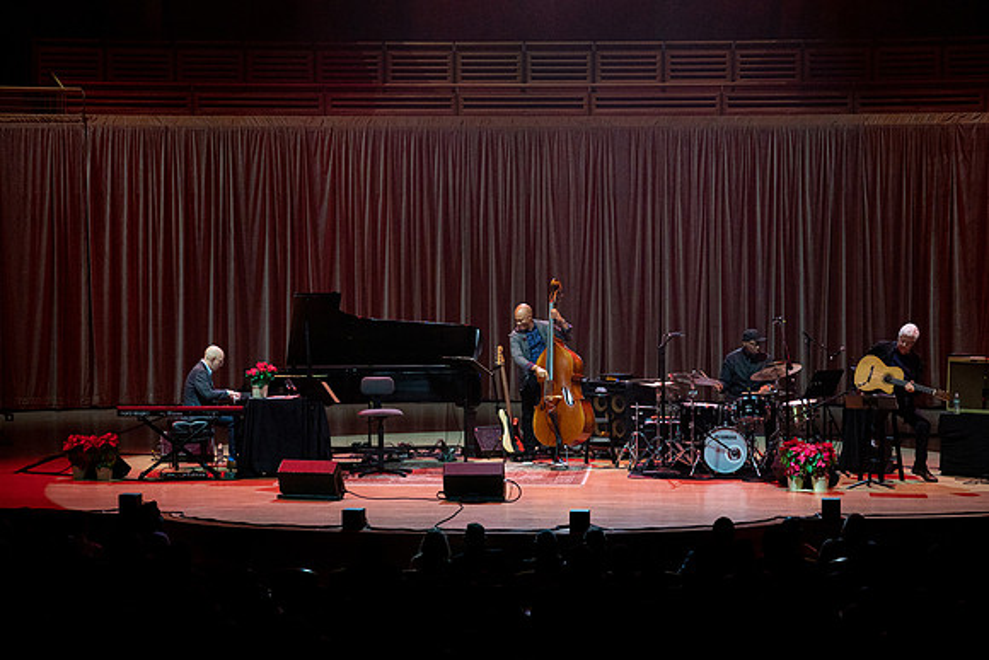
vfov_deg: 12.0
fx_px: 3132
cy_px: 330
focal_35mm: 114
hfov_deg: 17.9
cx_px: 494
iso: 2500
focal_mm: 114
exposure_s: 1/250
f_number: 6.3
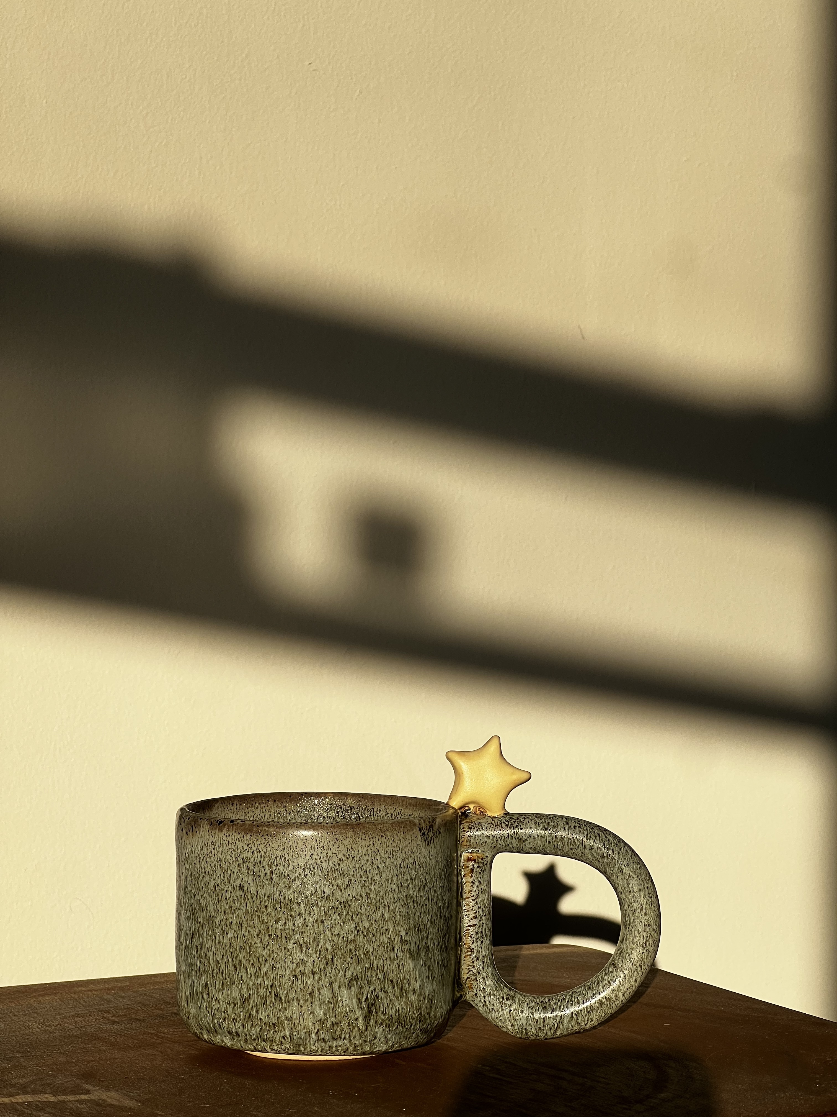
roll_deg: -0.9
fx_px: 2482
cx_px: 418
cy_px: 558
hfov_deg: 19.1
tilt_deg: -1.0
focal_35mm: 77
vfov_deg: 25.3
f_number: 2.8
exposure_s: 1/732
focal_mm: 9
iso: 32
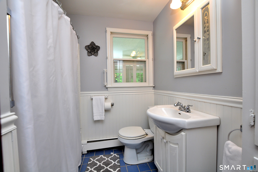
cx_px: 129
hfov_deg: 100.5
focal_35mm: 15
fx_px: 107
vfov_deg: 77.2
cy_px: 86
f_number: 6.3
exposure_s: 1/30
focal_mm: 10
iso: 400
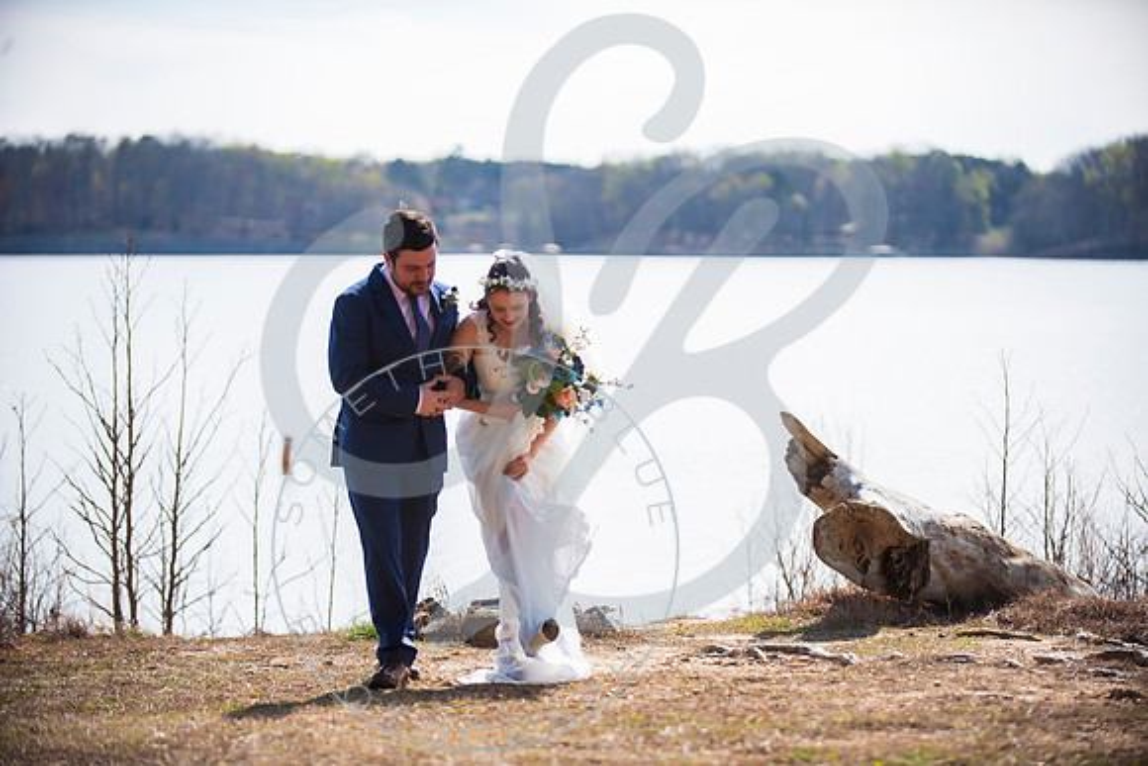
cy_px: 383
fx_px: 3508
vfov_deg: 12.5
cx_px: 574
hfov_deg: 18.6
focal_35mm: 110
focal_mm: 110
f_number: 2.8
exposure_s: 1/800
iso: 100
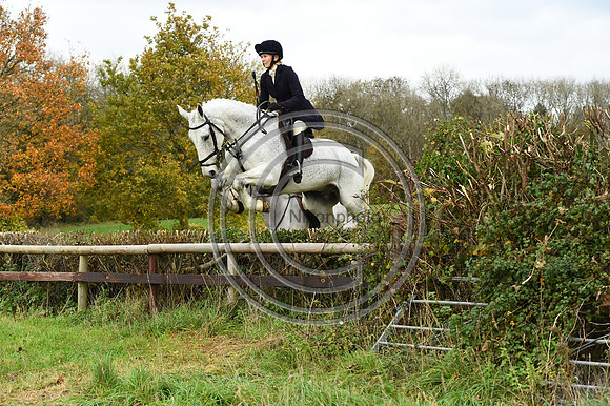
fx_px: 1270
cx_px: 305
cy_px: 203
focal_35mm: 75
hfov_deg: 27.0
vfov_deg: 18.2
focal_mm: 75
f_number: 5.6
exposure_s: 1/1250
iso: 2800
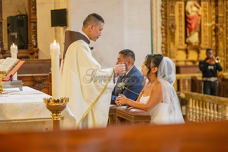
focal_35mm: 102
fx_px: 646
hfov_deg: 20.0
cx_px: 114
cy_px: 76
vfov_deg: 13.4
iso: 2000
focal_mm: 102
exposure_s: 1/200
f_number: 2.8
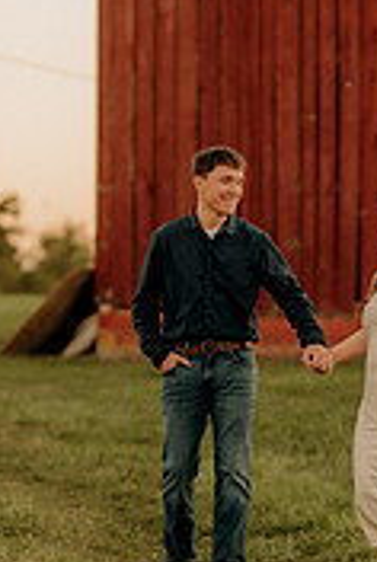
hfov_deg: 6.3
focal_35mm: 217
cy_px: 243
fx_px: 3395
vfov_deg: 9.5
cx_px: 291
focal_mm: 85
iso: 200
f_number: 1.8
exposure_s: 1/100
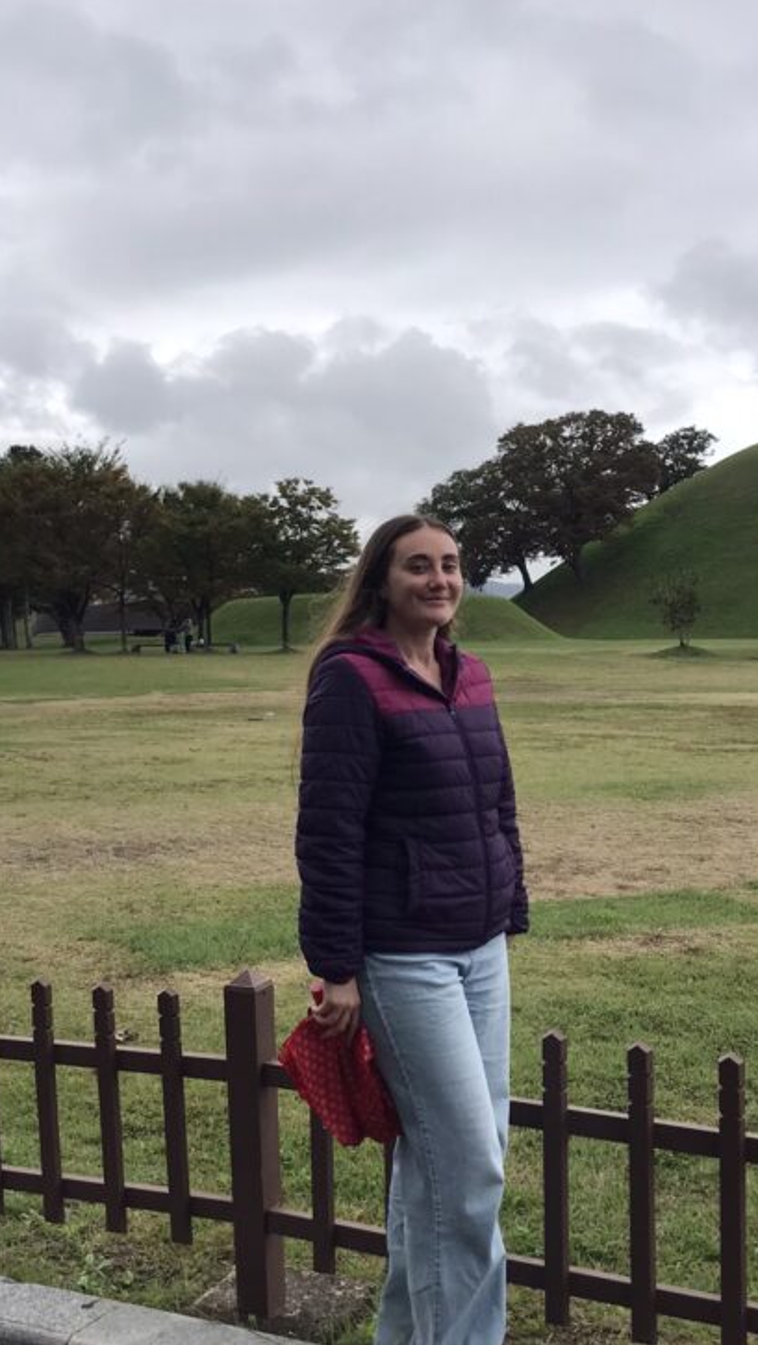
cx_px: 397
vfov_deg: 47.3
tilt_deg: -1.5
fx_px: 1535
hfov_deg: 27.7
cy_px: 723
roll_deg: +0.3
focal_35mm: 43
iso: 20
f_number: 1.8
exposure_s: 1/1041
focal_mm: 3.99
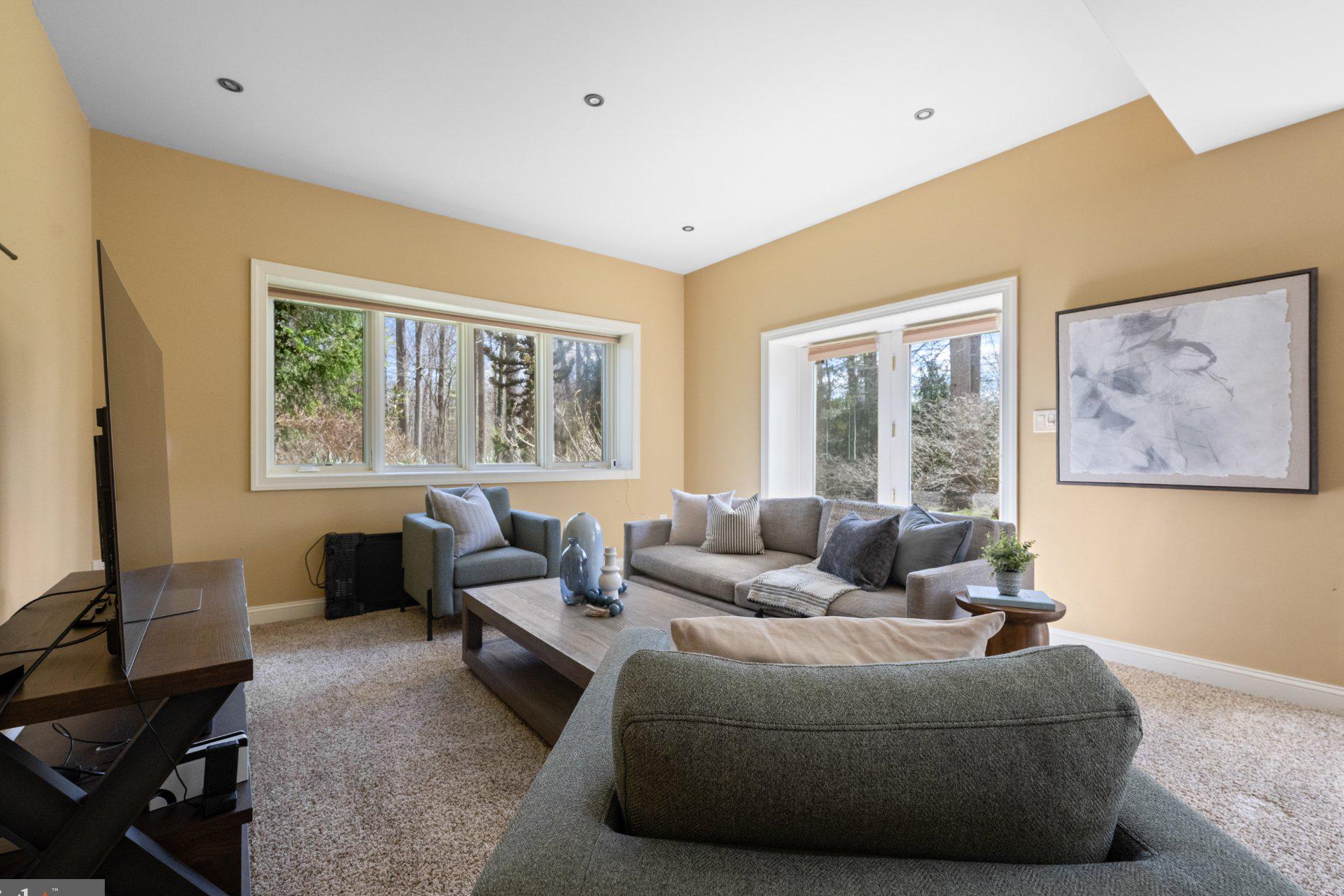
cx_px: 669
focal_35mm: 15
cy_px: 450
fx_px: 560
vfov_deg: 77.3
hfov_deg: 100.4
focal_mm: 14
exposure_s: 1/80
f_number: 7.1
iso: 800
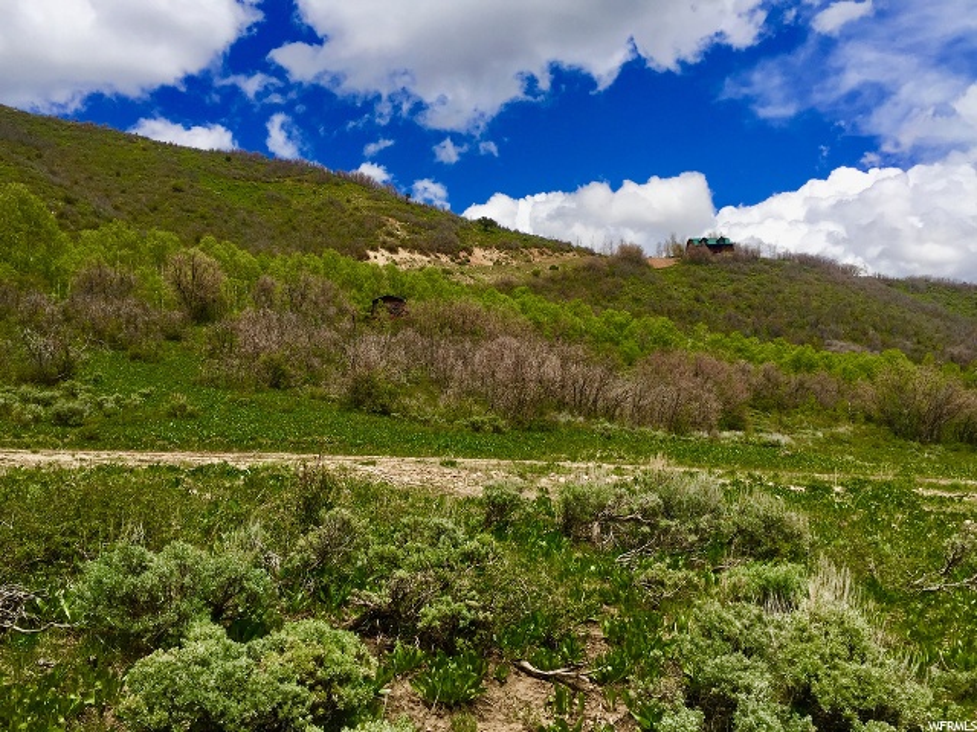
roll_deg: +1.6
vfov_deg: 48.2
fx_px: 818
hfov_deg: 61.7
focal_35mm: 29
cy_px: 366
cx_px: 488
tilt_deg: +4.6
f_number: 2.2
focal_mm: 4.15
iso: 32
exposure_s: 1/3049
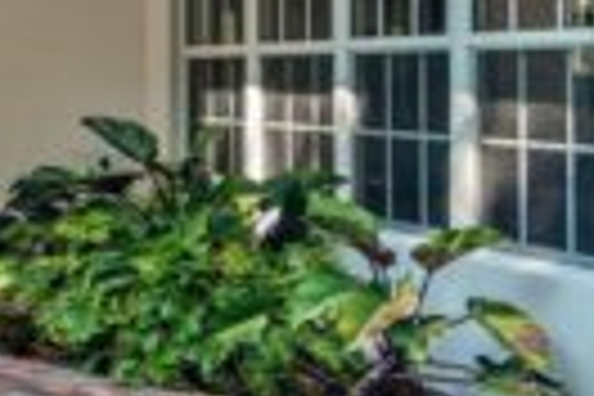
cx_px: -598
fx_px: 1270
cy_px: 72
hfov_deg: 18.0
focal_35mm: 77
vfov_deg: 17.6
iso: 200
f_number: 8
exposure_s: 1/250
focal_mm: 17
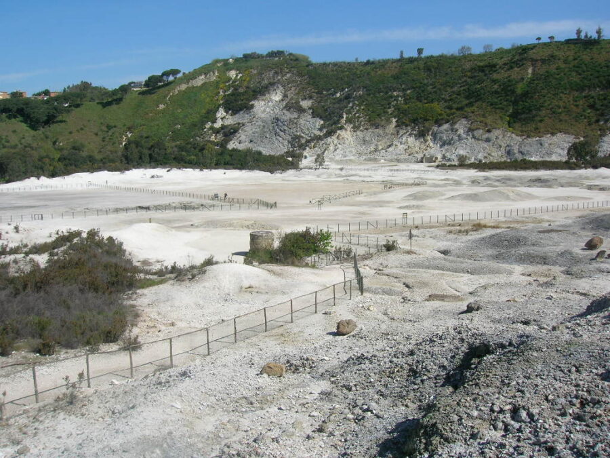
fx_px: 617
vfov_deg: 40.7
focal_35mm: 35
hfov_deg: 52.6
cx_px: 305
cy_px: 229
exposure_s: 1/500
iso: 50
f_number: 4.9
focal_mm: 5.8
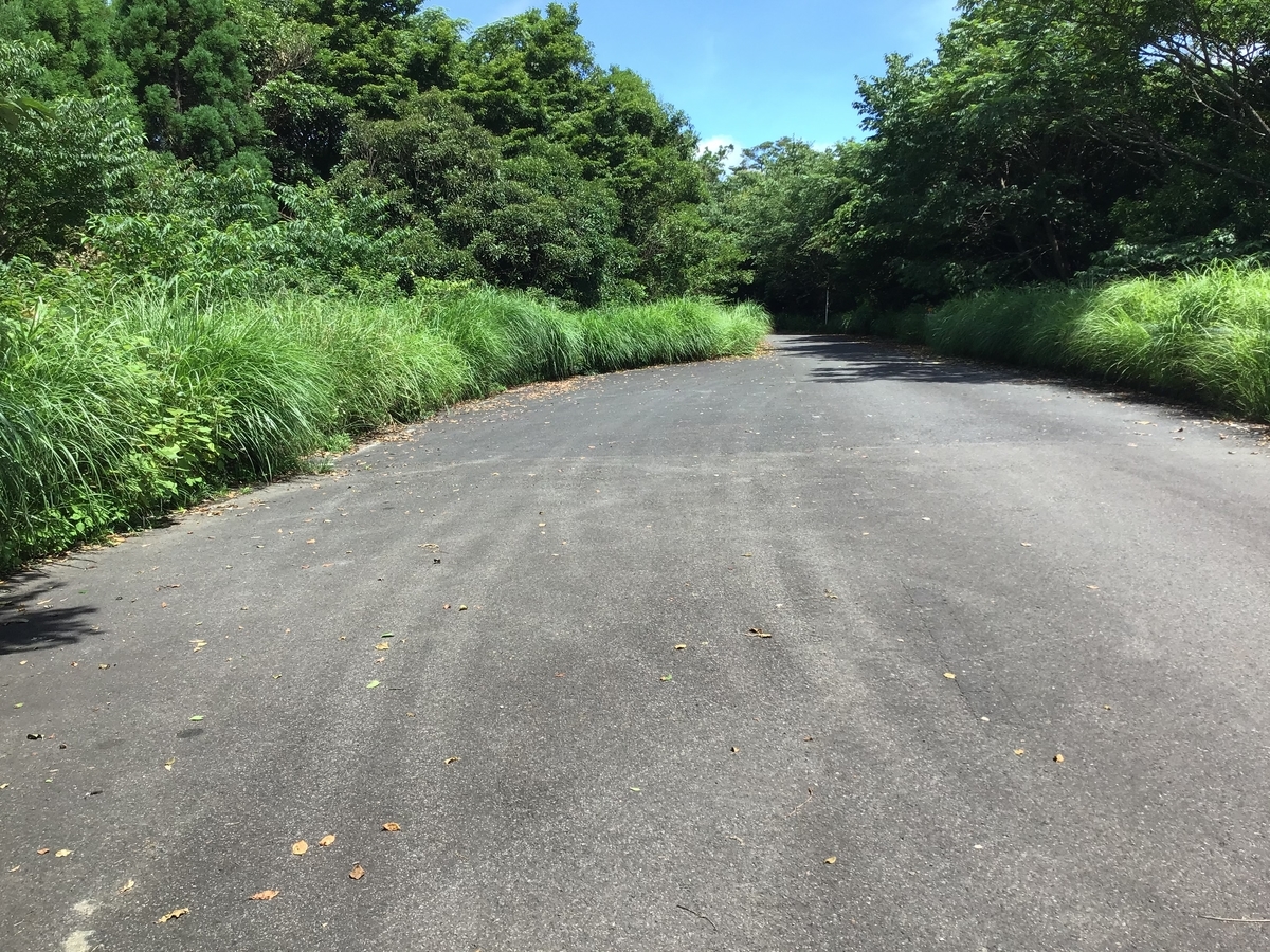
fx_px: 1137
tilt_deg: -8.2
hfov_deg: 58.4
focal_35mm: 31
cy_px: 476
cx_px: 635
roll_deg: +0.8
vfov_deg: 45.4
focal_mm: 3.3
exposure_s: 1/512
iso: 25
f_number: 2.4
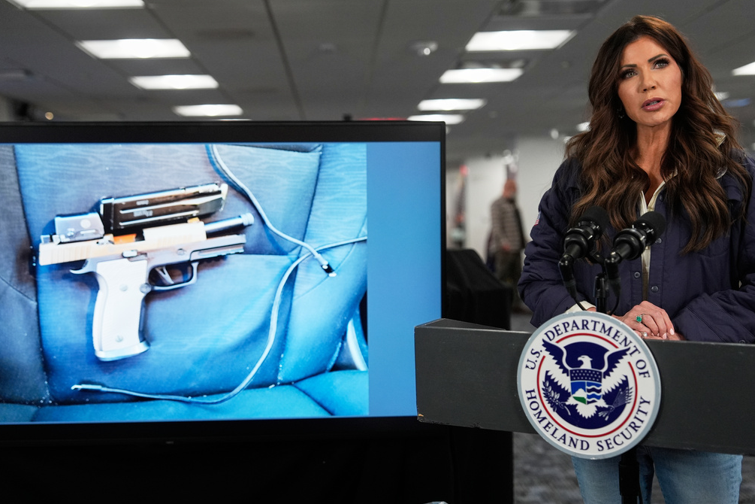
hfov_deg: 37.5
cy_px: 252
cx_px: 381
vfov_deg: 25.5
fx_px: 1111
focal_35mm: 53
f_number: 2.8
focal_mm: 52
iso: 1600
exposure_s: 1/500
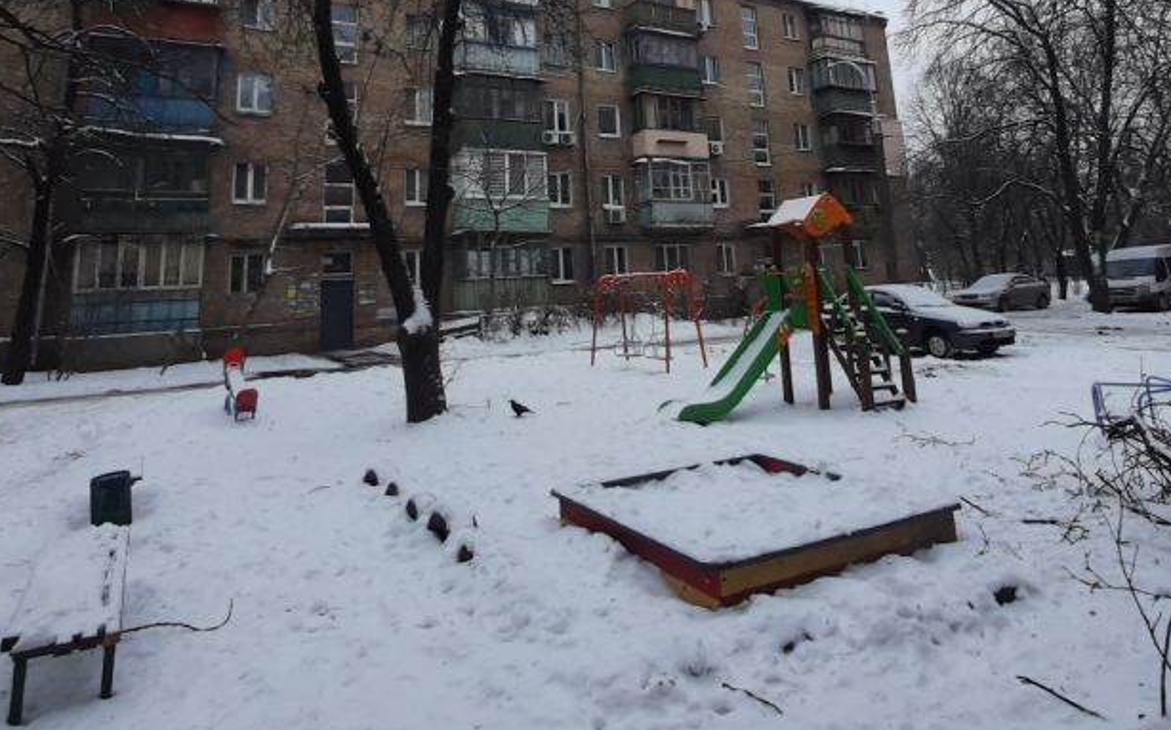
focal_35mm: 23
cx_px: 559
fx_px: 734
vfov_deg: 48.8
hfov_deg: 77.1
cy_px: 111
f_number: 2.2
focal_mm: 1.42
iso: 40
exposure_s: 1/553
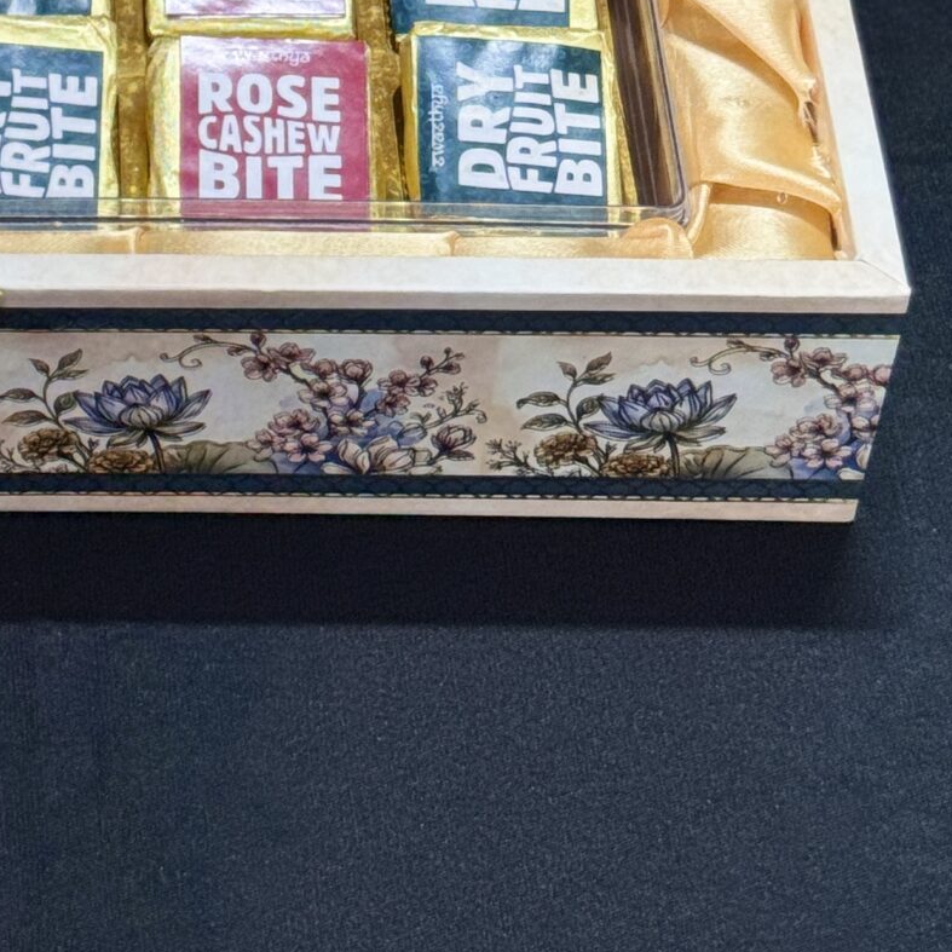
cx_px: -68
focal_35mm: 138
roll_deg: -0.1
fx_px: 4294
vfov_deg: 11.9
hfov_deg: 12.5
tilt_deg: -42.8
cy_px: -590
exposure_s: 1/50
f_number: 1.78
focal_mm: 6.76
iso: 64
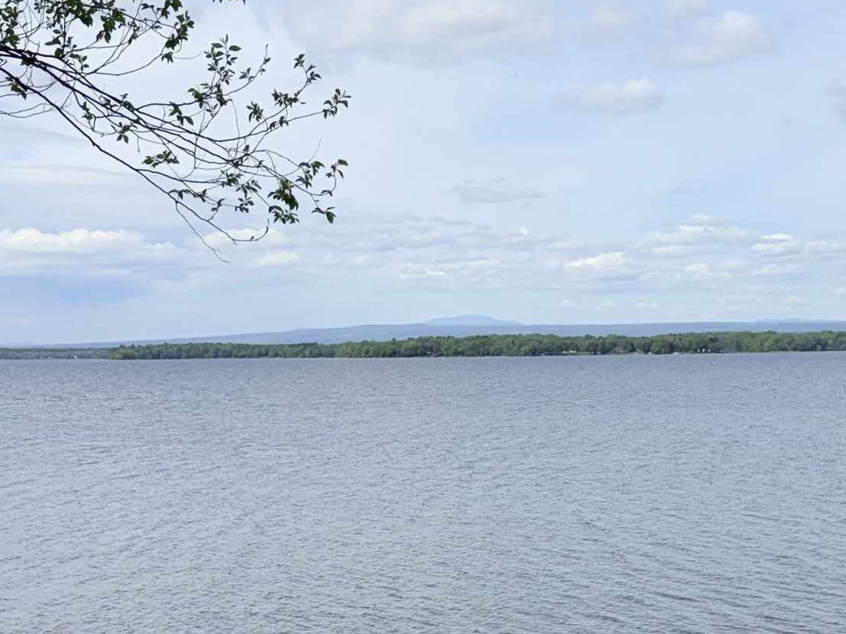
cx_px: 502
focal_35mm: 67
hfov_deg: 28.9
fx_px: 1637
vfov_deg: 21.7
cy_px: 486
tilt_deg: -3.6
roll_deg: +0.6
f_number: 1.78
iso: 80
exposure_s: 1/8130
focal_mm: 6.76
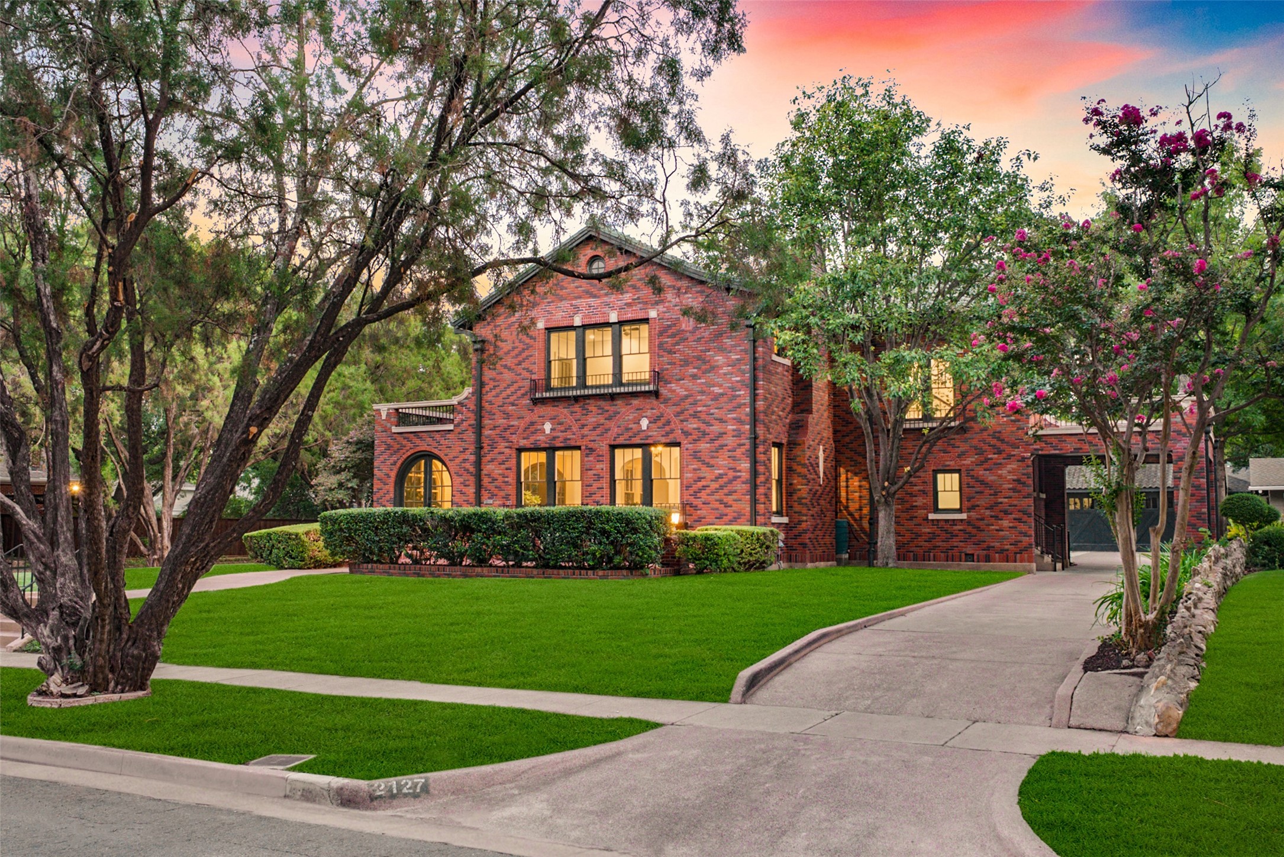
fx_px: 1106
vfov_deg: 42.4
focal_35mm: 31
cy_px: 428
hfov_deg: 60.3
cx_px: 642
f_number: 8
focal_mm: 21
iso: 1600
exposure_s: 1/10
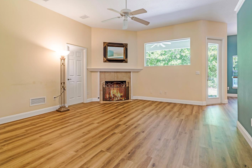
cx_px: 125
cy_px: 75
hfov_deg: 88.2
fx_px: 130
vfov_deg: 65.6
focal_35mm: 19
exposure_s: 1/60
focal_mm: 11
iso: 250
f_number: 9
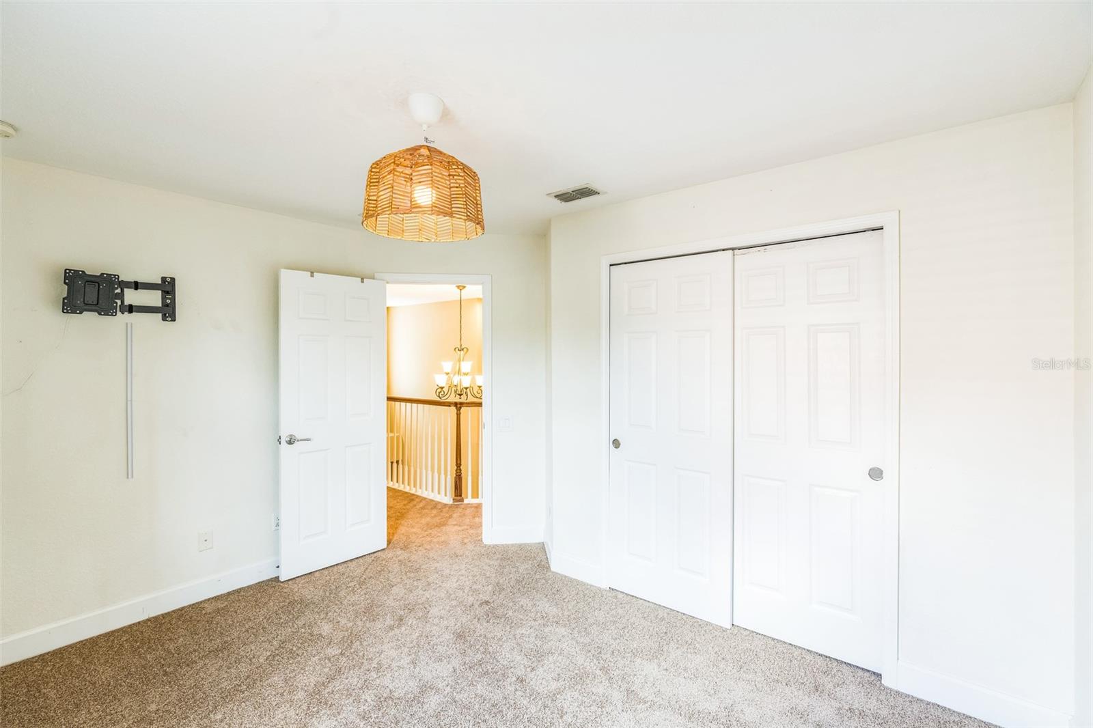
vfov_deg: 73.7
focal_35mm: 16
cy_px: 364
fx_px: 486
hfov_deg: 96.7
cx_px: 546
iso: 1000
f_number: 6.3
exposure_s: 1/20
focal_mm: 16
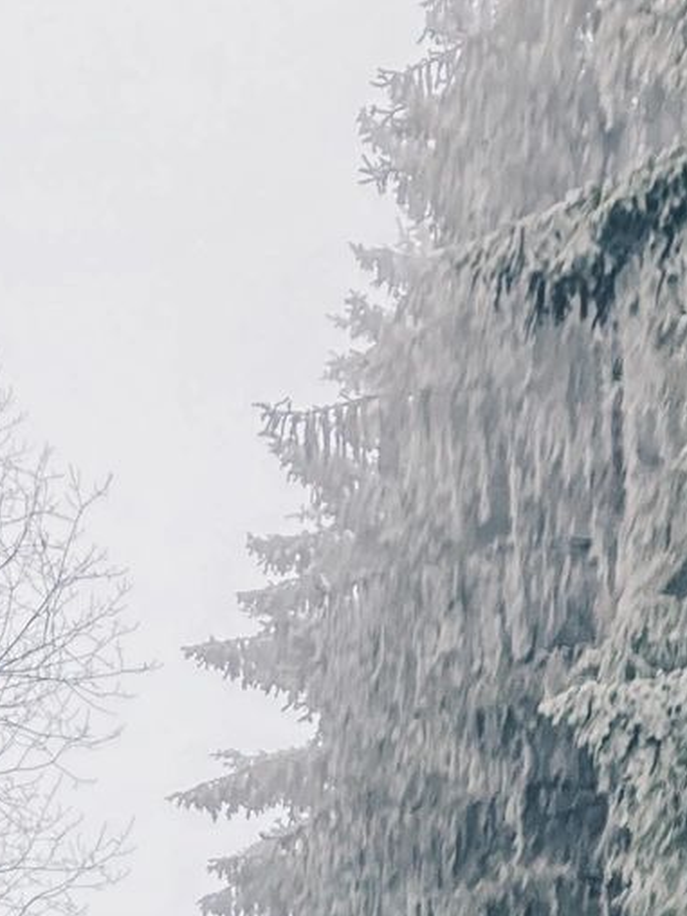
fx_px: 3731
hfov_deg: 10.3
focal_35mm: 141
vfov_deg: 11.4
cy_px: 2249
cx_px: -168
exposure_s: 1/121
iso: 32
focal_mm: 3.99
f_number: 1.8
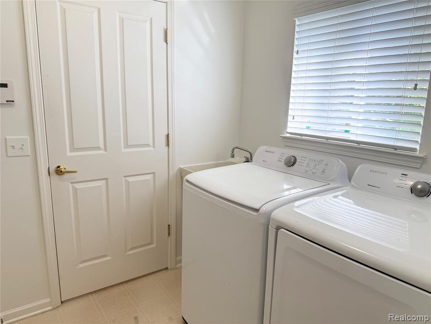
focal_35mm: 24
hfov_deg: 71.6
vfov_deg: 56.8
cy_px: 162
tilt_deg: -11.3
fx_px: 299
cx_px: 216
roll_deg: -1.2
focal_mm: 6.76
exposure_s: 1/342
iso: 100
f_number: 1.78
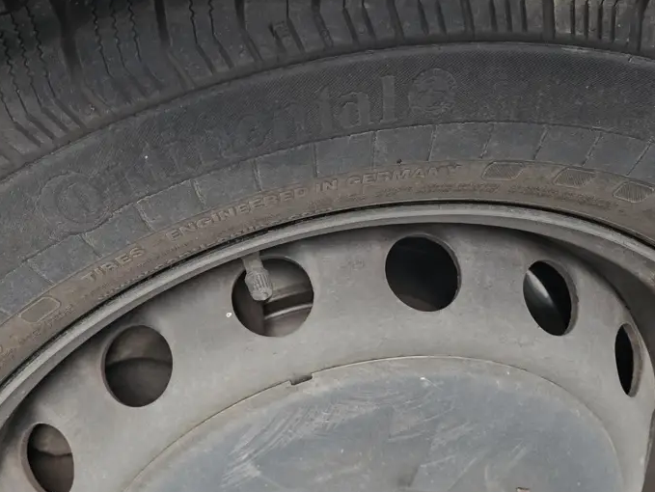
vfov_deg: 22.6
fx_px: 1231
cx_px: 280
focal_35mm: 65
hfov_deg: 29.8
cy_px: 290
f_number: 1.7
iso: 640
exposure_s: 1/100
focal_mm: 6.3
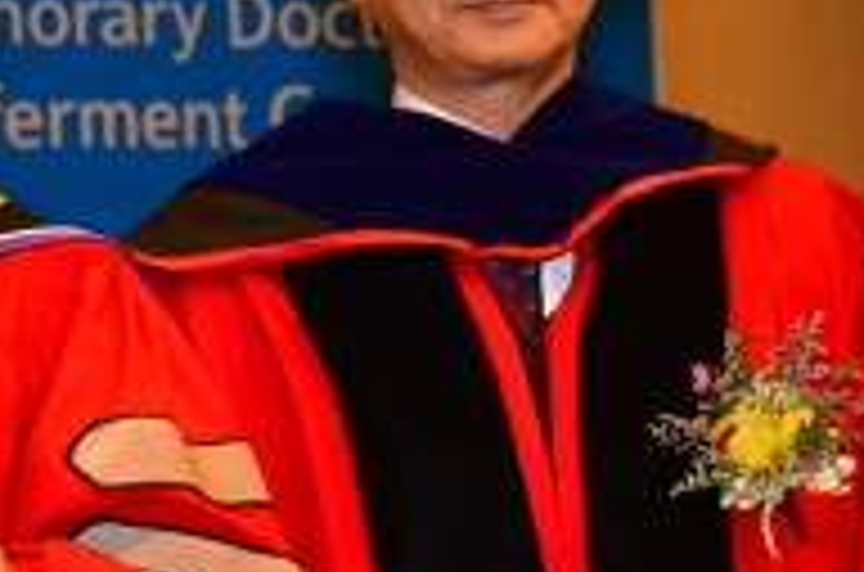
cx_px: -414
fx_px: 3735
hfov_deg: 12.6
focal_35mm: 156
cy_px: 381
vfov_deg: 8.7
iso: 400
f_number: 4
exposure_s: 1/50
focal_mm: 46
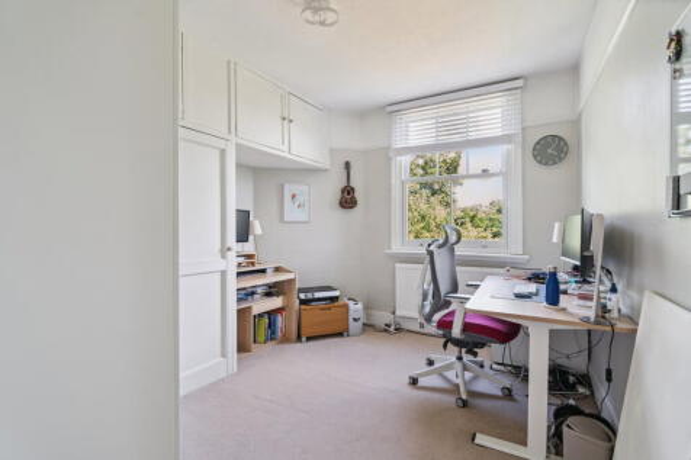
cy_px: 230
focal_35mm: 16
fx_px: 307
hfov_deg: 96.8
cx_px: 346
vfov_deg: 73.7
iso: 640
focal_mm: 16
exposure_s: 1/30
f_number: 5.6
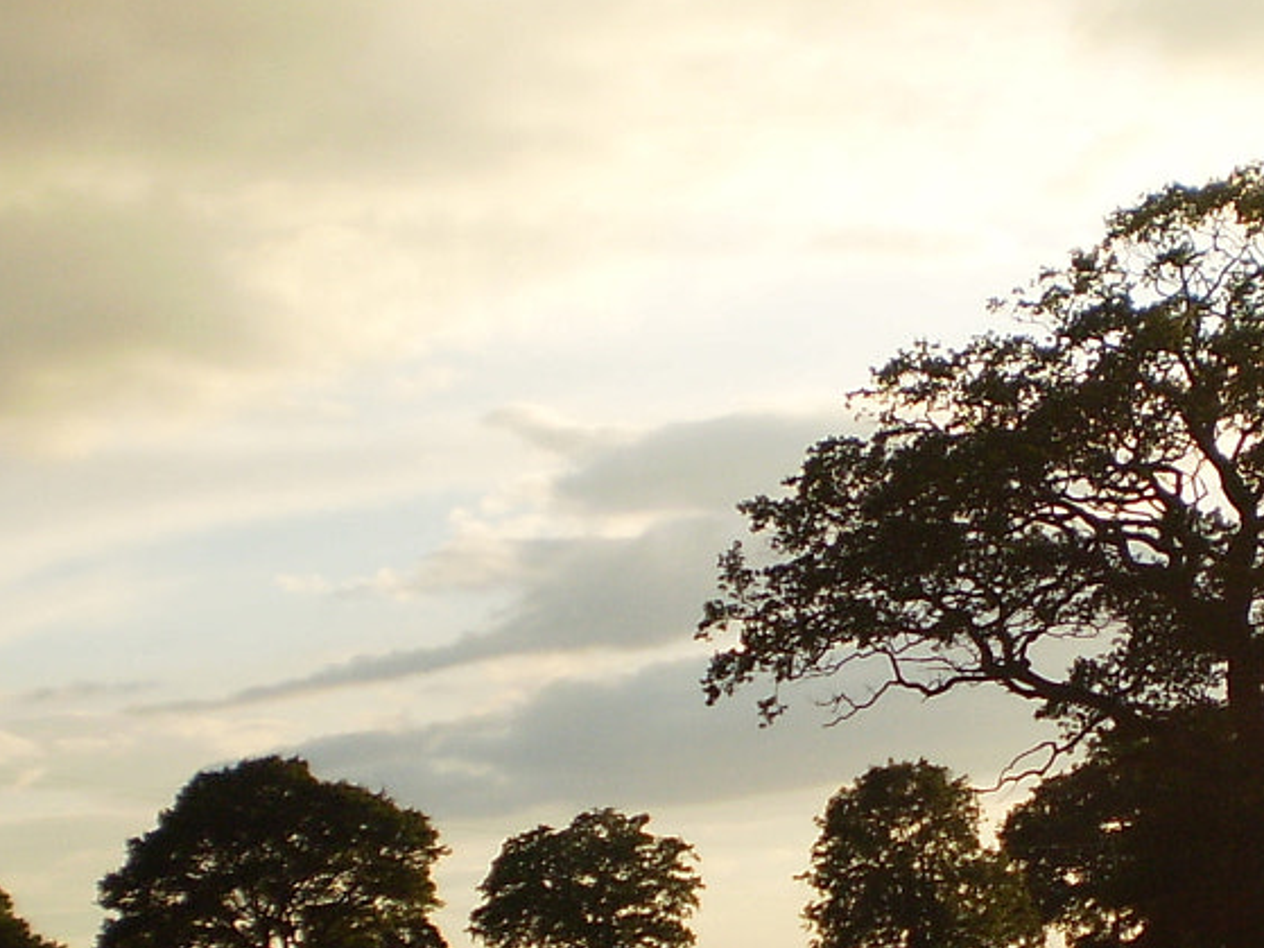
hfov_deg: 18.9
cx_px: 975
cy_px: 713
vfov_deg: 14.3
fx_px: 3760
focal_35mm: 103
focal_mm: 6.3
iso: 64
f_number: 3.1
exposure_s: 1/1000
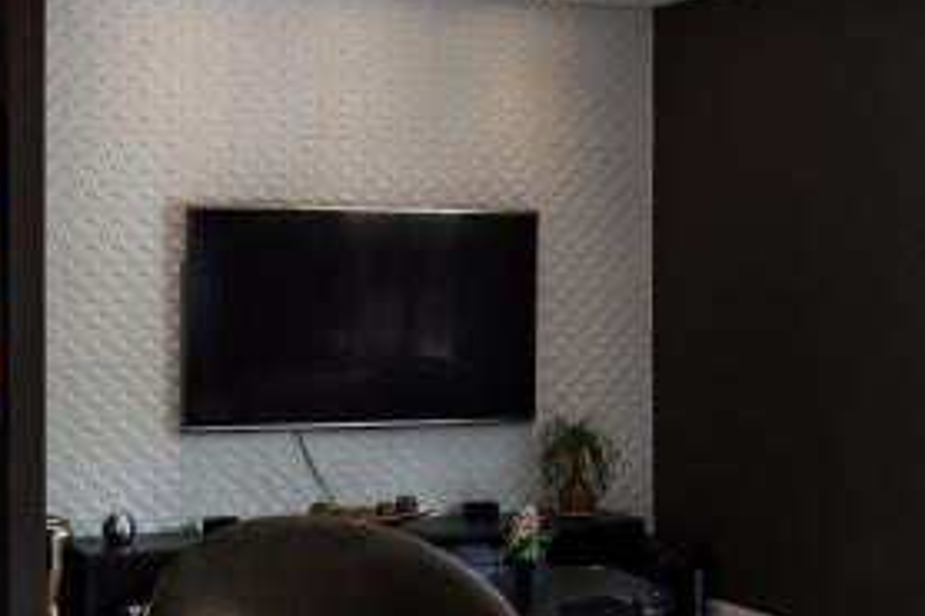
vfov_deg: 22.3
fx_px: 1562
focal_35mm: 61
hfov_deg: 32.8
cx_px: 341
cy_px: 268
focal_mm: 11
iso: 800
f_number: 5.6
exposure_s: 1/125
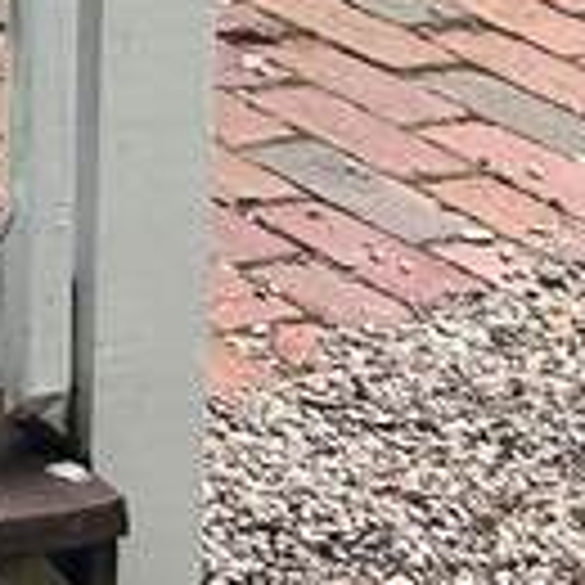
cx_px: -1899
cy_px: -1350
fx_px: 4340
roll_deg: +1.1
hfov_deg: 6.2
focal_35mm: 227
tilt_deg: -4.4
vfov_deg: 6.8
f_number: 1.5
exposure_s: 1/528
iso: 50
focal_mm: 5.7
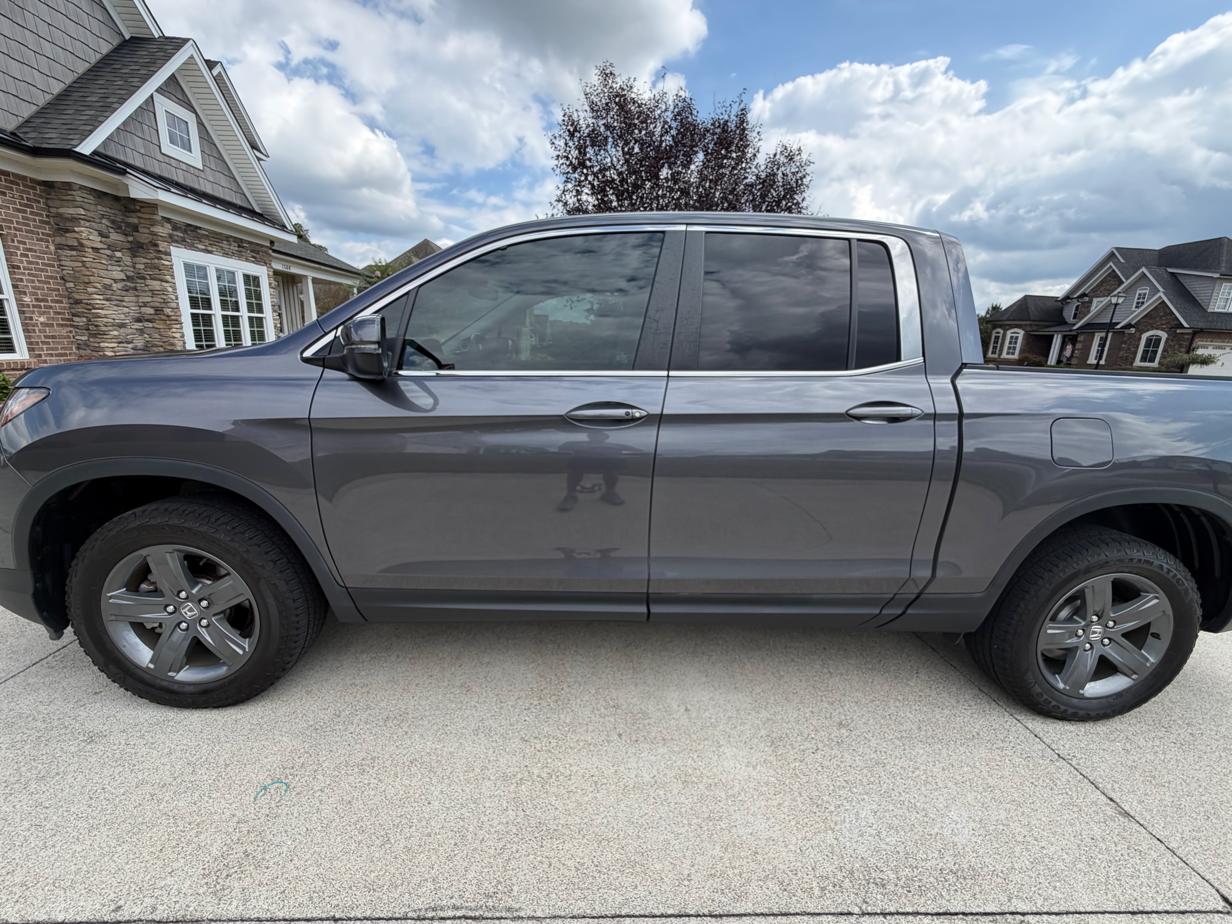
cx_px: 616
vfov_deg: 85.7
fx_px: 498
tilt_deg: -14.1
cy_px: 462
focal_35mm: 14
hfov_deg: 102.1
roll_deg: -1.6
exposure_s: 1/644
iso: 40
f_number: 2.2
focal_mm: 2.22
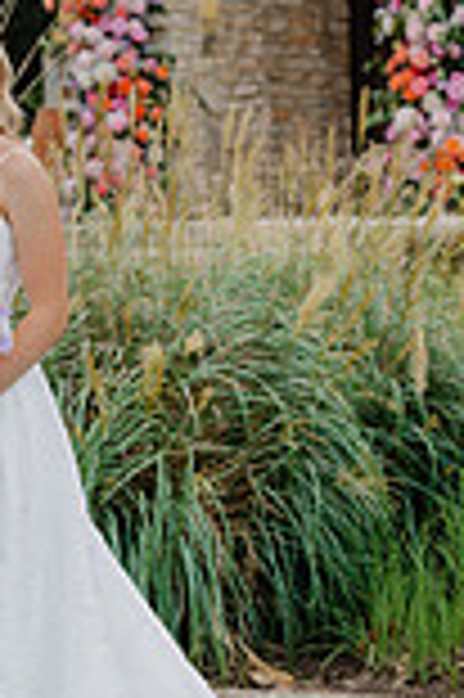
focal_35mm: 145
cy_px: 86
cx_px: 135
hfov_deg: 9.4
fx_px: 2809
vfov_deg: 14.0
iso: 80
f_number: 3.2
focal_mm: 50
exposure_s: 1/800
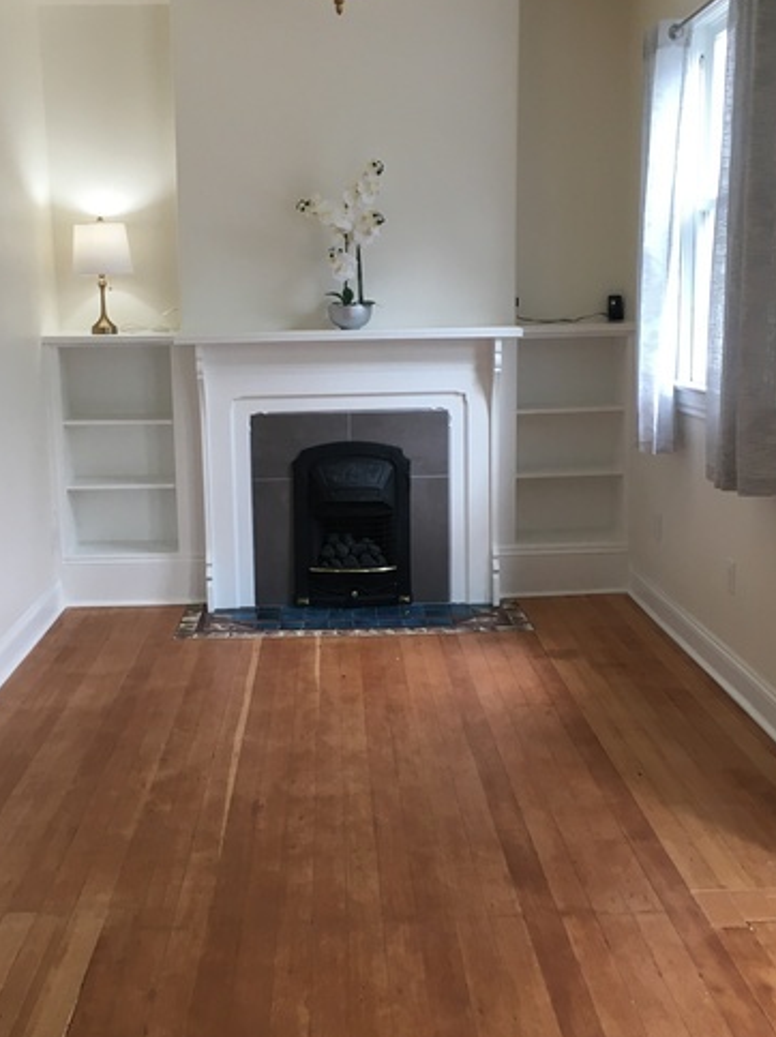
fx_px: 1198
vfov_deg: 46.8
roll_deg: +2.2
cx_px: 341
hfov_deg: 35.9
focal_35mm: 40
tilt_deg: -9.7
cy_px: 481
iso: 32
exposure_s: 1/30
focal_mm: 4.15
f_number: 2.2
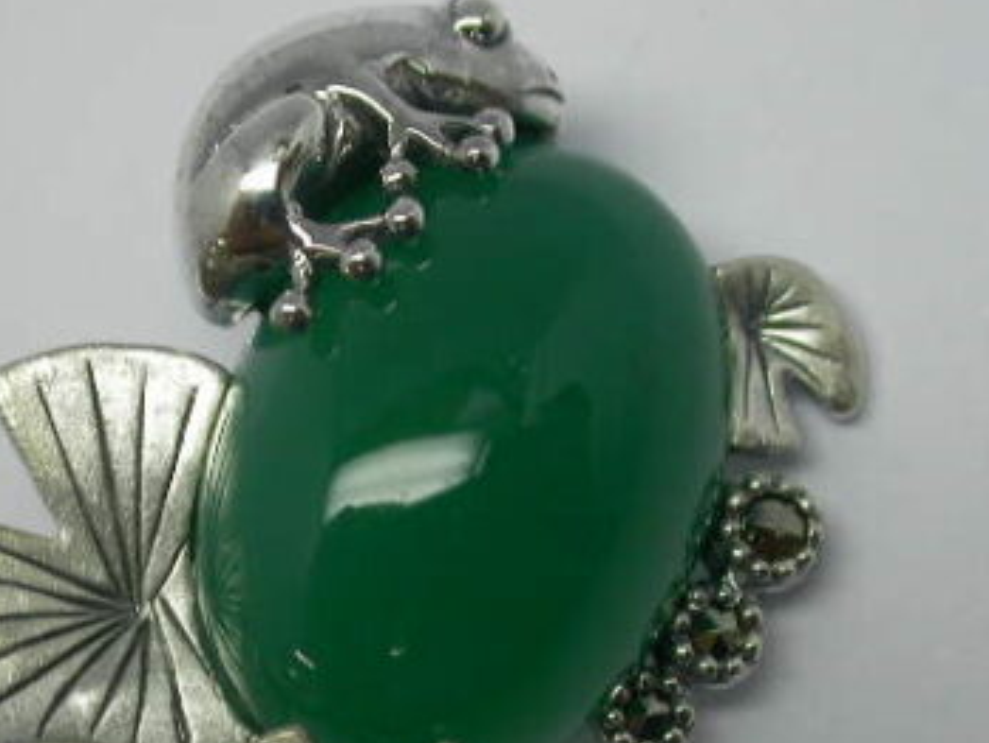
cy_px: 556
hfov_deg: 13.5
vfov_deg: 10.1
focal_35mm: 146
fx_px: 4173
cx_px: 388
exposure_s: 1/34.3
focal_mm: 17.7
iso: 100
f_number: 4.6
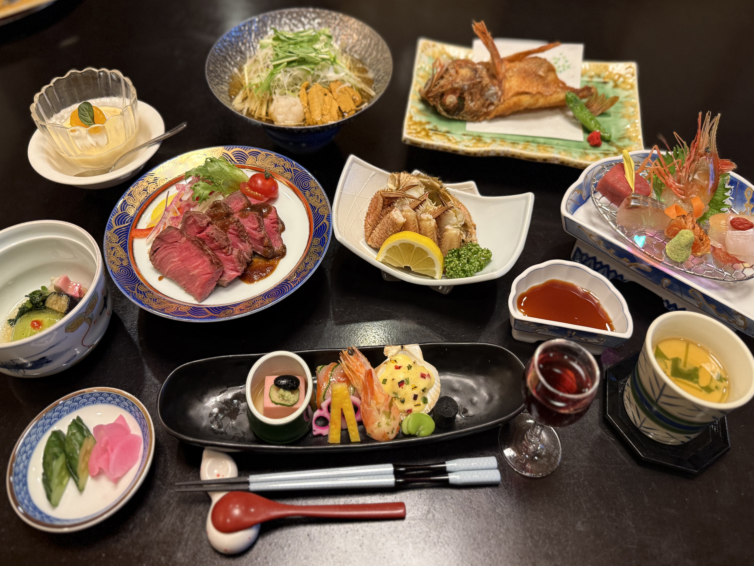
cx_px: 377
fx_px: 523
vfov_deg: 56.8
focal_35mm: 24
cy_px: 283
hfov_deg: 71.6
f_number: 1.78
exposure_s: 1/50
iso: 250
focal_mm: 6.76
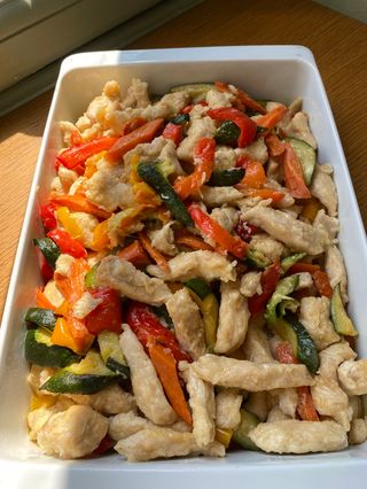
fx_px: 367
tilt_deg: -61.1
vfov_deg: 67.3
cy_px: 244
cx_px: 184
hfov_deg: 53.1
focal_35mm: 26
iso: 32
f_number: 1.8
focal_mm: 4.25
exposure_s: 1/546
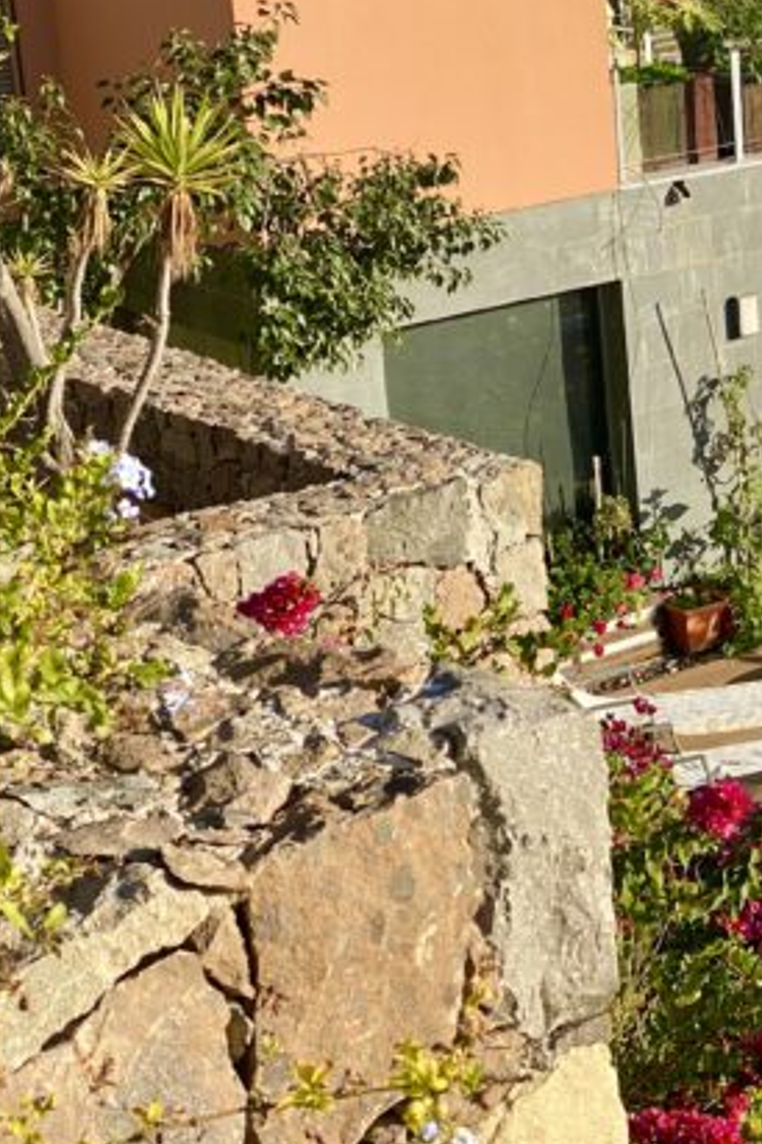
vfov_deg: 20.2
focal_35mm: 101
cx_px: 857
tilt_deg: -14.8
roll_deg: +3.1
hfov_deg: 13.3
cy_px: 448
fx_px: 3206
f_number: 2
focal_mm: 6
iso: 20
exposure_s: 1/799
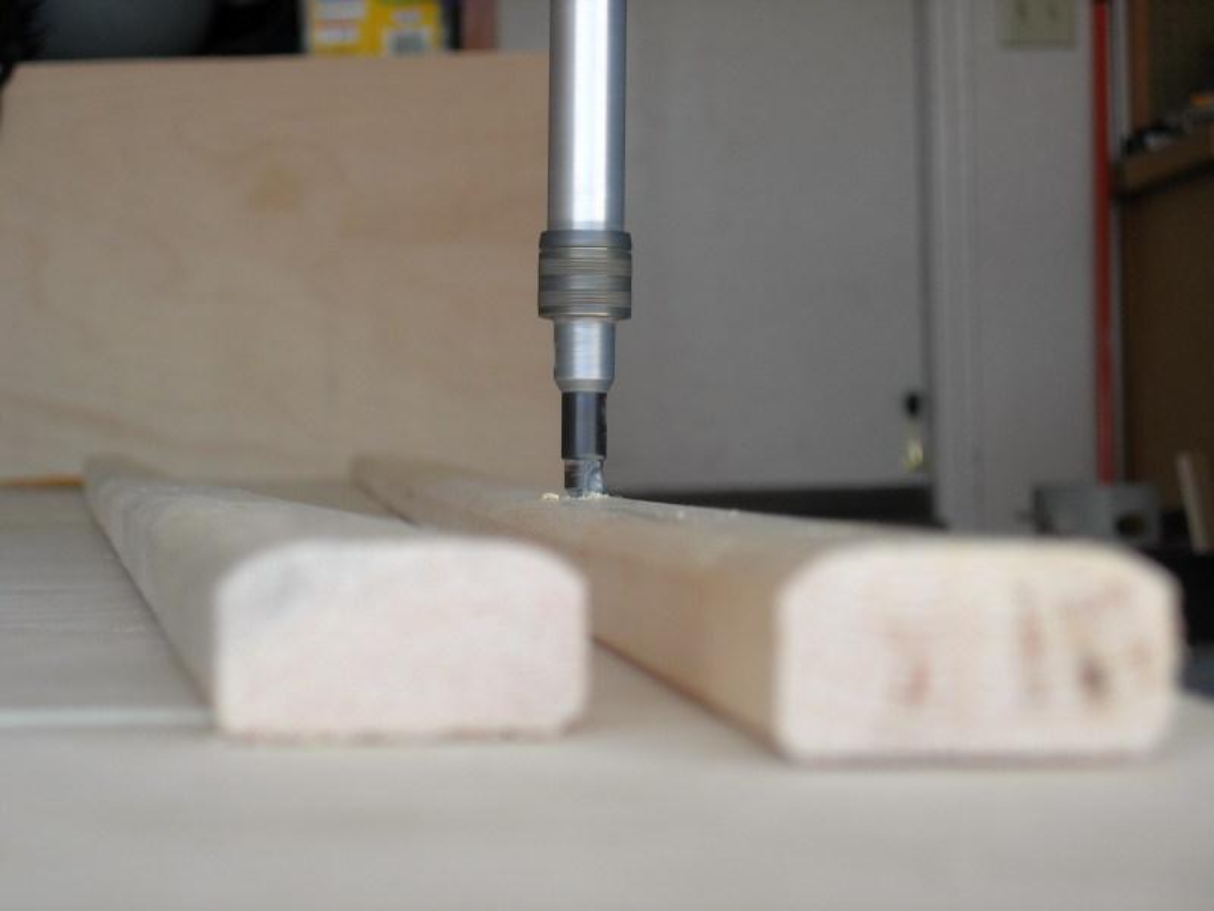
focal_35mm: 113
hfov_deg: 17.4
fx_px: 3963
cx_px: 607
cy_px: 456
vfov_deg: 13.1
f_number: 4.9
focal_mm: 23.4
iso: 64
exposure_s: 1/58.3
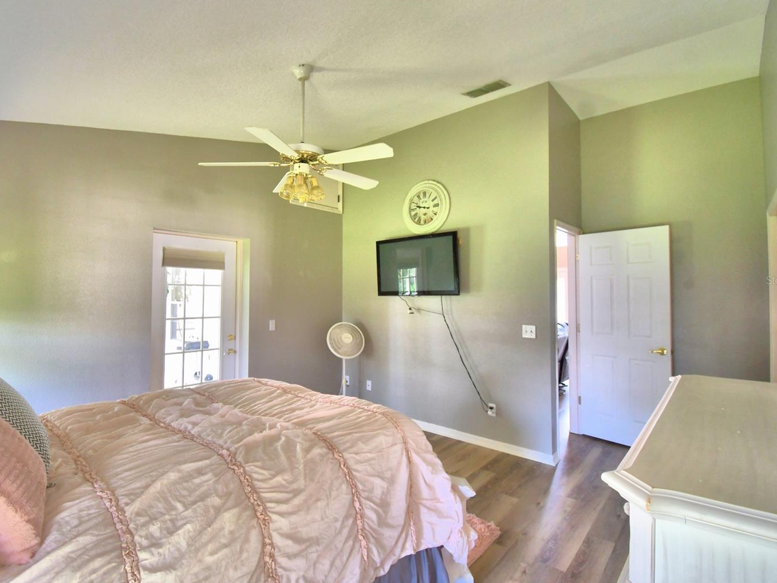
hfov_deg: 90.9
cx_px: 359
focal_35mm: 17
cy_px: 280
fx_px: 382
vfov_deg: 74.7
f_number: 4.5
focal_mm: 10
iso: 560
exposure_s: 1/30
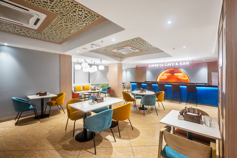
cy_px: 79
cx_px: 118
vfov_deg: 73.7
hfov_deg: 96.7
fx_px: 105
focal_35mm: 16
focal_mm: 16
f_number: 8
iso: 200
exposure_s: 1/2
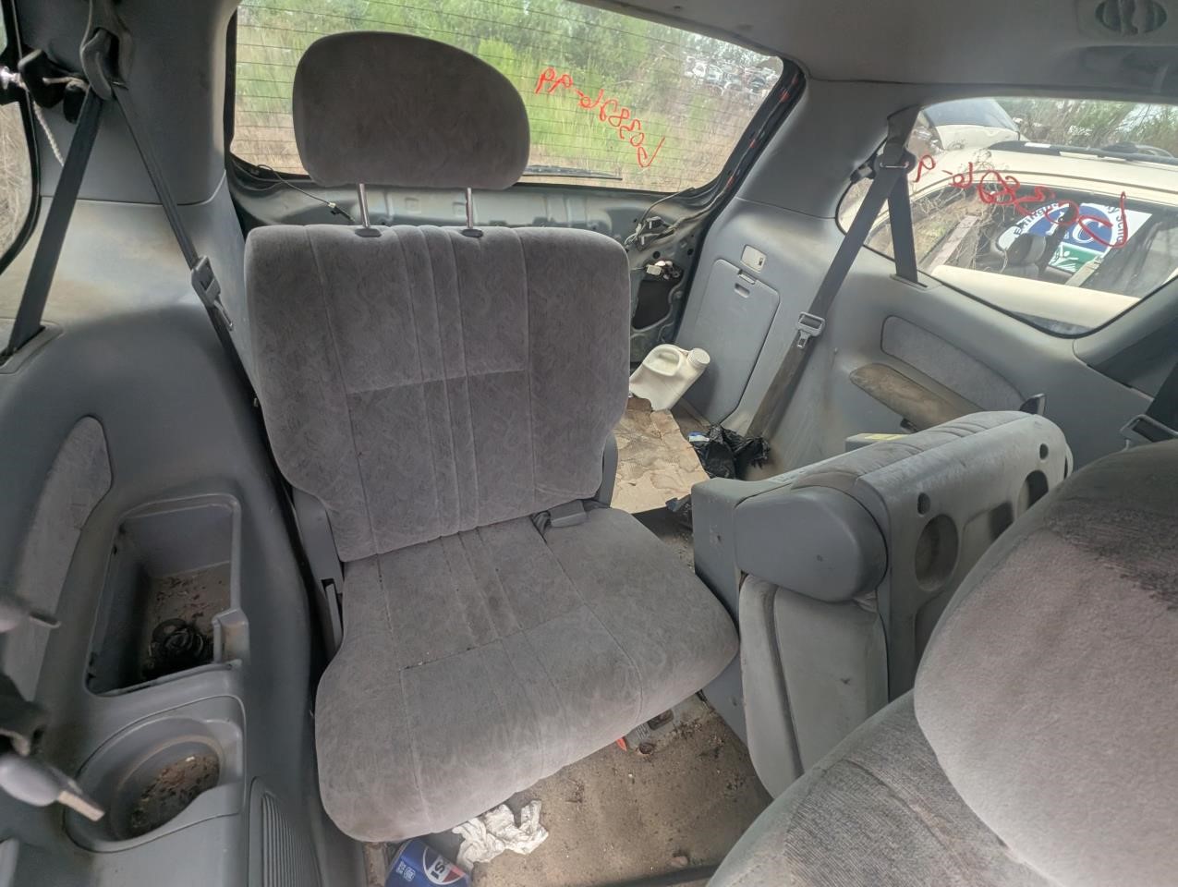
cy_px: 444
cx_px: 589
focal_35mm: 13
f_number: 2.2
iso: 190
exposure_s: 1/259
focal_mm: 1.95
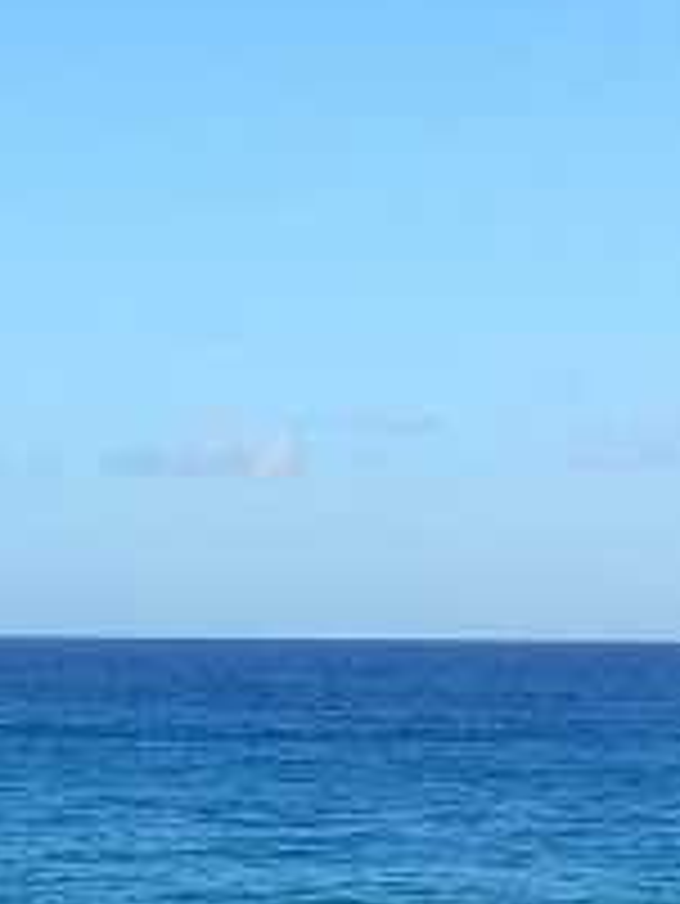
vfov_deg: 13.5
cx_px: -563
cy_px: 1052
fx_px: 3742
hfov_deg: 9.8
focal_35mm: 143
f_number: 3.5
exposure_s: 1/800
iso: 80
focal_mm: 4.6
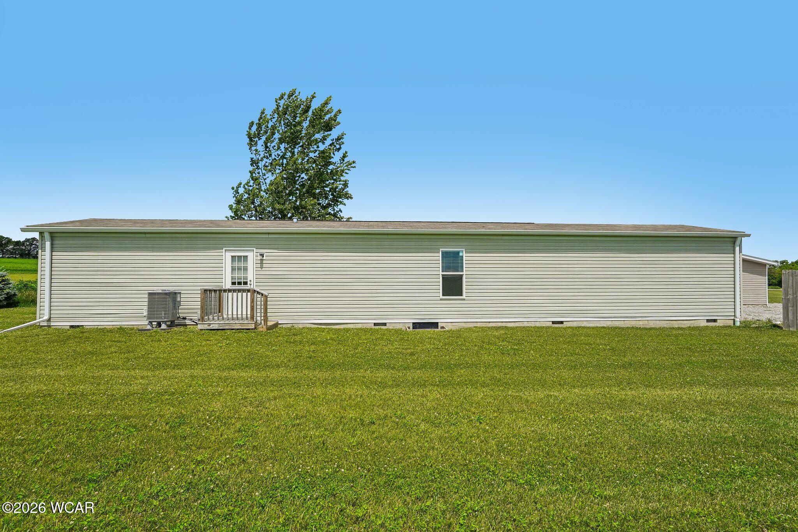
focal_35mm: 16
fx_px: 366
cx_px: 399
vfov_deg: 72.0
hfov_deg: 95.0
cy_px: 266
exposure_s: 1/1000
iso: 100
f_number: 8
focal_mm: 16.5
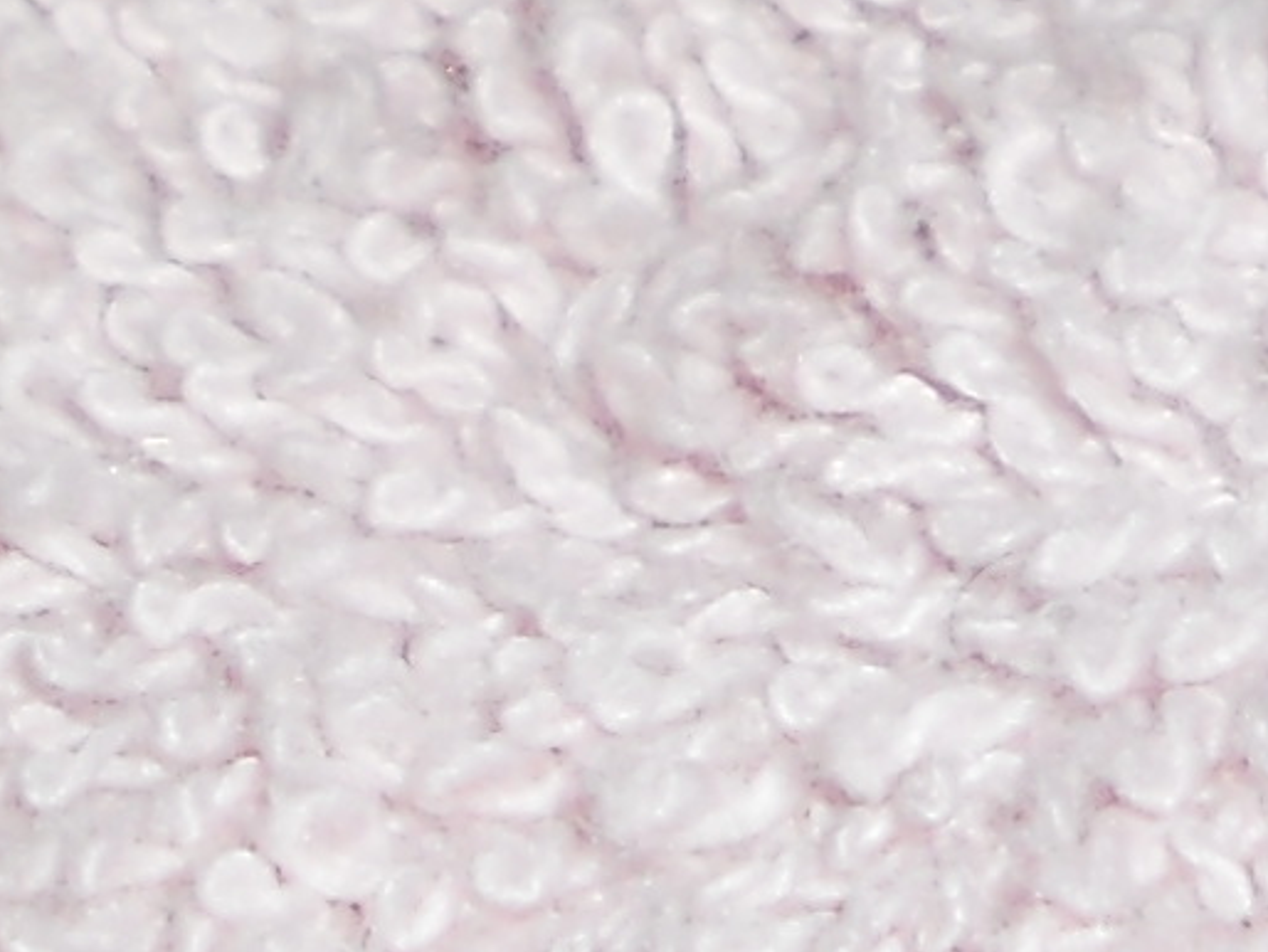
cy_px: -1403
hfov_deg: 7.9
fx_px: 9125
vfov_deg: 5.7
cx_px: 720
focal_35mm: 249
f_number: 8.8
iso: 80
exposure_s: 1/25
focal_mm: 5.8
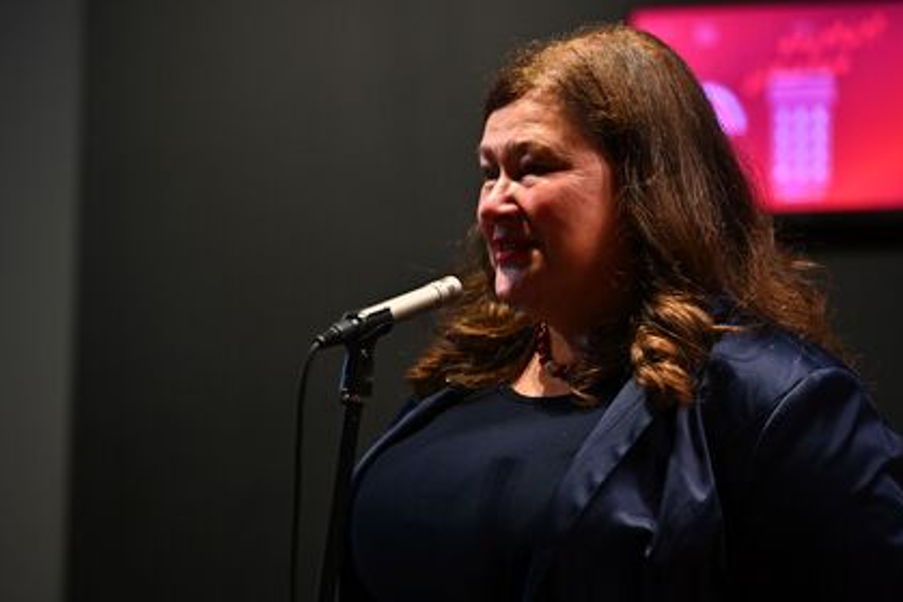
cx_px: 431
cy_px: 287
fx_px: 5115
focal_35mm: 204
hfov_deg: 10.1
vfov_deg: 6.7
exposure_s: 1/200
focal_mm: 190
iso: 1600
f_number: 4
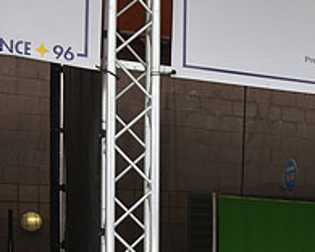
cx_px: 465
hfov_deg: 20.4
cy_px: 253
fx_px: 755
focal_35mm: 81
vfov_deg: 18.4
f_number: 5
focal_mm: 29
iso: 200
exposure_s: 1/500
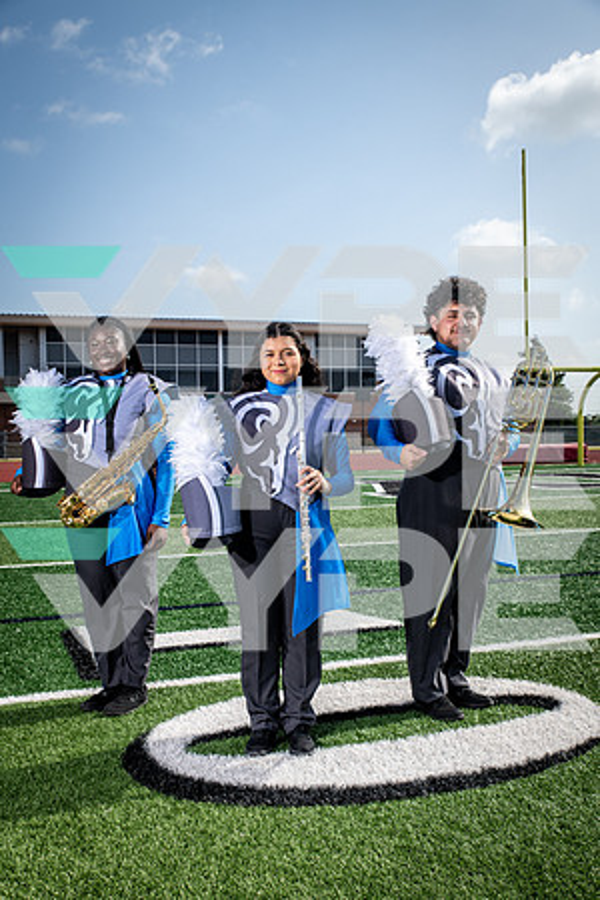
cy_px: 450
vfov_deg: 53.1
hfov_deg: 36.9
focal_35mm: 36
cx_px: 300
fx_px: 900
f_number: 7.1
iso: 125
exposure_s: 1/400
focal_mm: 36
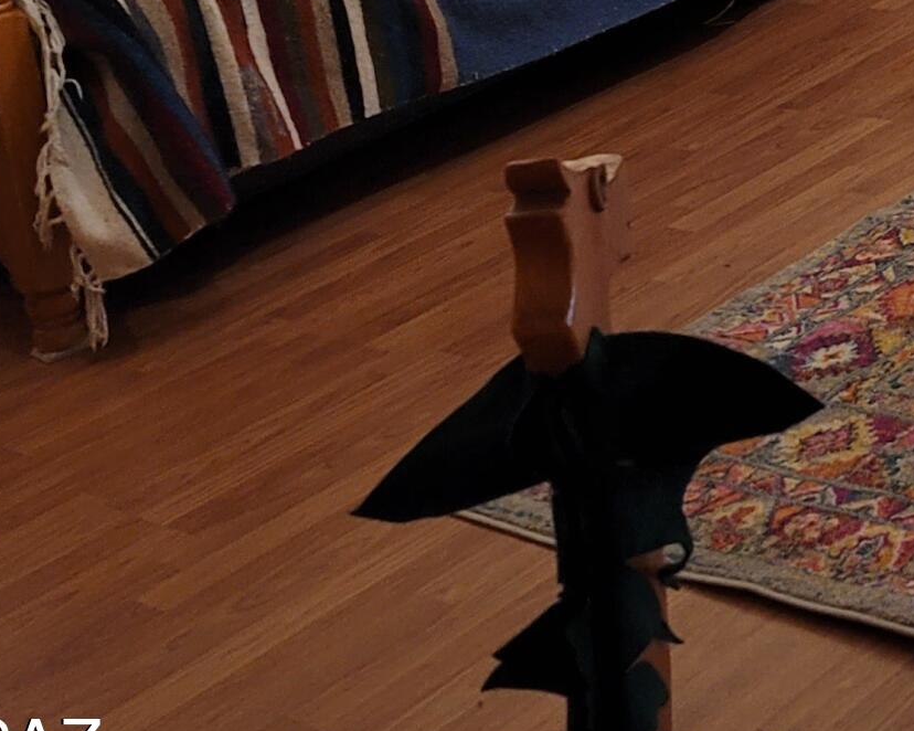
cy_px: -383
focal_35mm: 92
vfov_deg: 15.4
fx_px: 2488
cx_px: 1251
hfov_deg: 19.0
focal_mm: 5.4
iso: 200
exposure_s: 1/40
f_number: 1.8
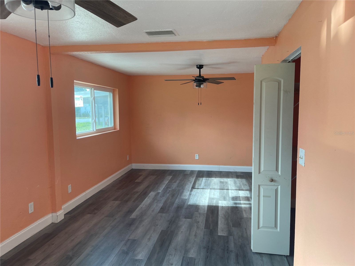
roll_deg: +1.3
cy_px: 133
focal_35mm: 25
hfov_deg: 69.4
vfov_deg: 54.9
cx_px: 178
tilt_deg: -3.2
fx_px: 256
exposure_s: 1/121
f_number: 1.6
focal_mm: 5.1
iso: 50
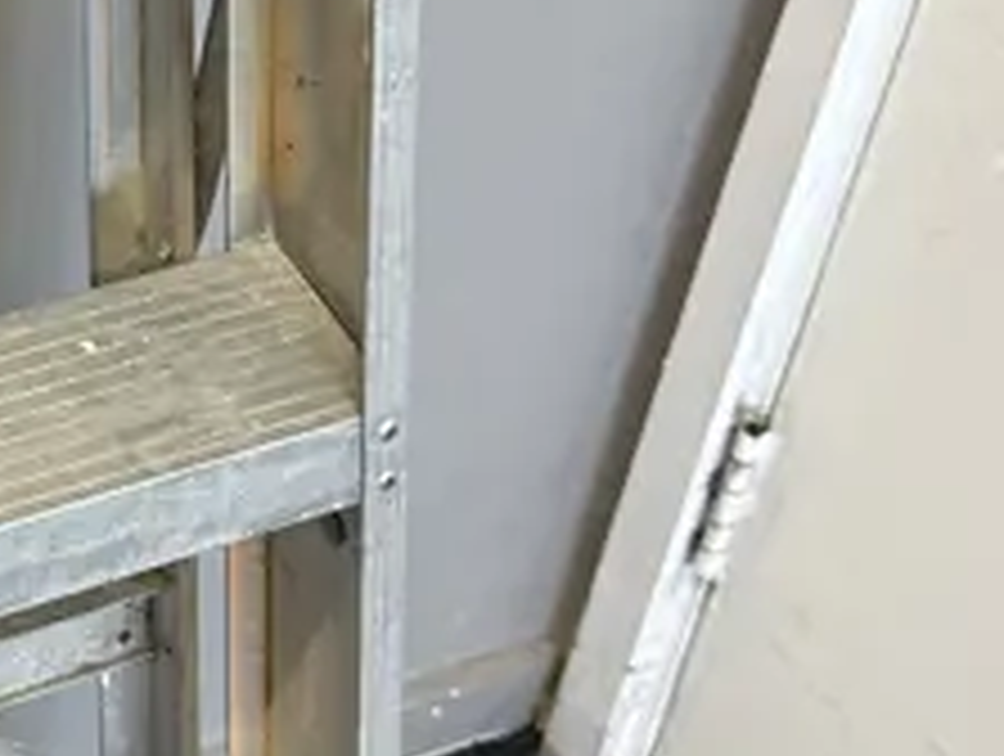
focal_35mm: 110
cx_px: -401
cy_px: 198
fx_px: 3196
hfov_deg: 16.6
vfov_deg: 13.5
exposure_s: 1/100
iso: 160
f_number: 1.78
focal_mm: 6.86
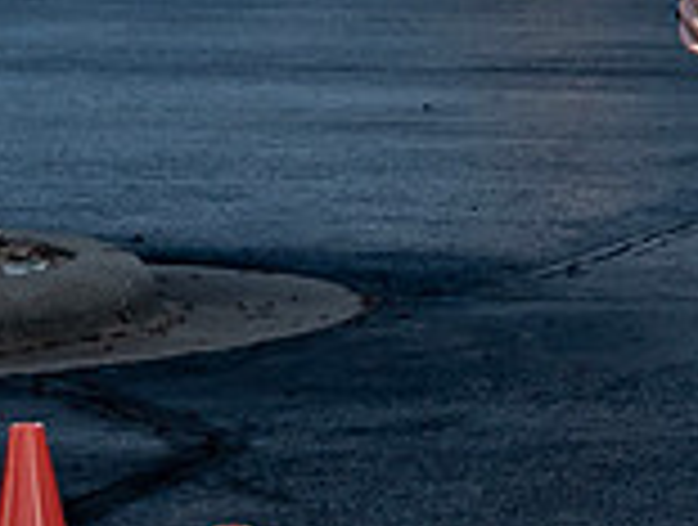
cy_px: 702
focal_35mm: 379
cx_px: 1320
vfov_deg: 3.9
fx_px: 7660
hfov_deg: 5.1
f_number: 4.5
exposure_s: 1/800
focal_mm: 35
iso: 250
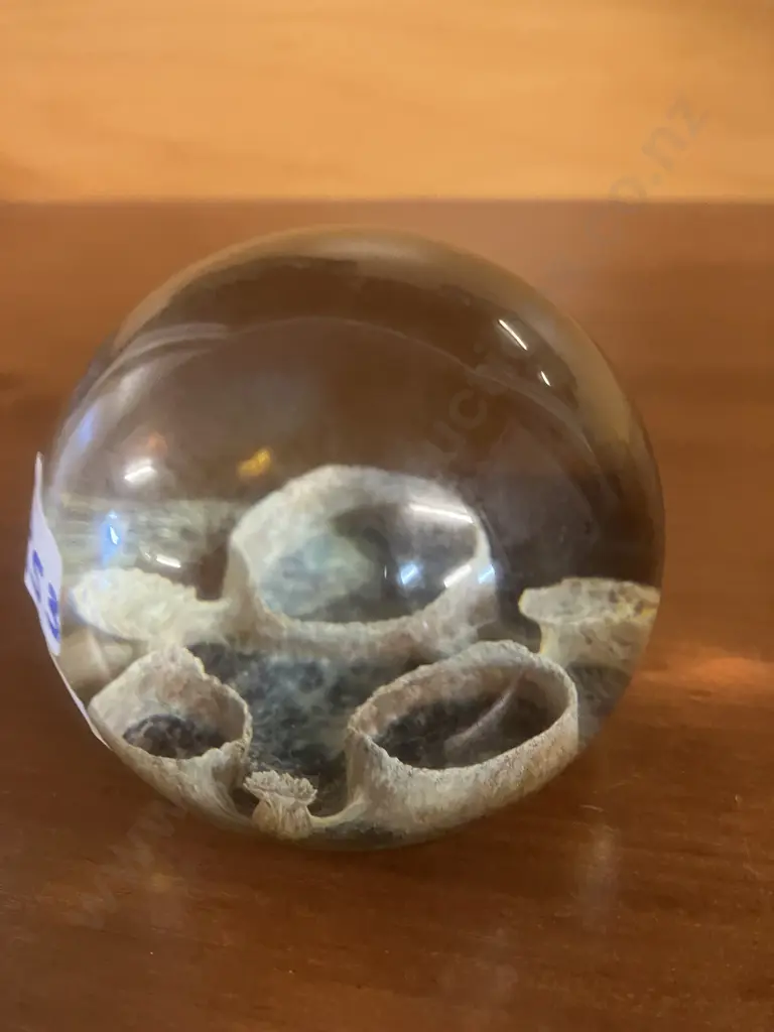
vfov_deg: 63.4
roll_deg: +3.1
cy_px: 516
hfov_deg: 49.7
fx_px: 835
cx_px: 387
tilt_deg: -31.9
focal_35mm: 28
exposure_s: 1/30
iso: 500
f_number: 1.8
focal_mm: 3.99
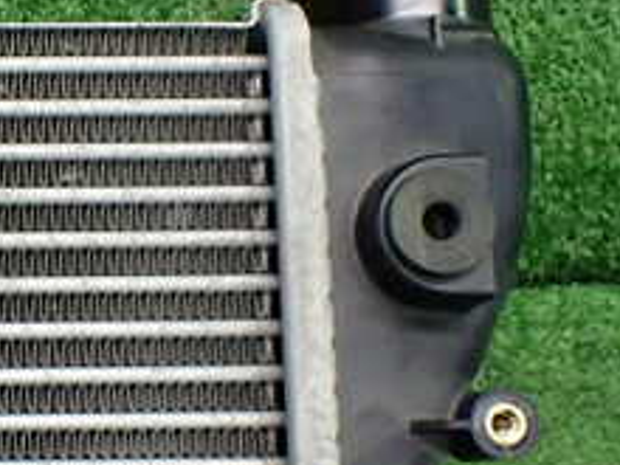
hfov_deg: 22.2
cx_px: -104
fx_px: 1469
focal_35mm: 82
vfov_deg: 18.0
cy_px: 285
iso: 640
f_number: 2.3
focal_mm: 5.4
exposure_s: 1/125
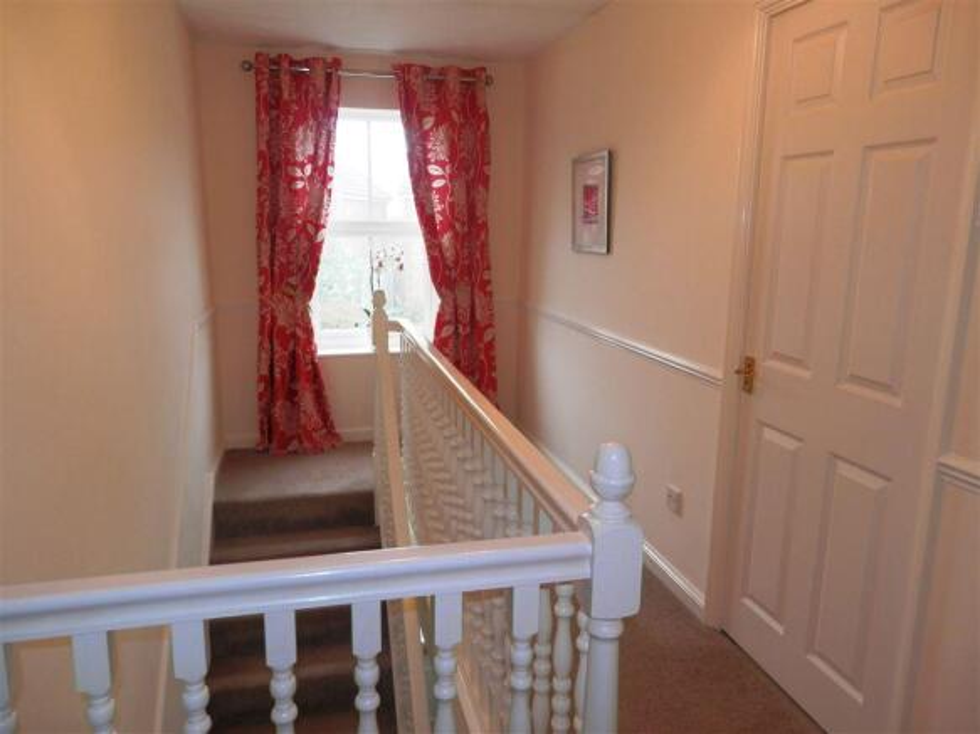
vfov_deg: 54.9
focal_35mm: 25
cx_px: 490
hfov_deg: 69.4
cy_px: 367
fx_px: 708
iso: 100
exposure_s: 1/30
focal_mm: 4.5
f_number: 3
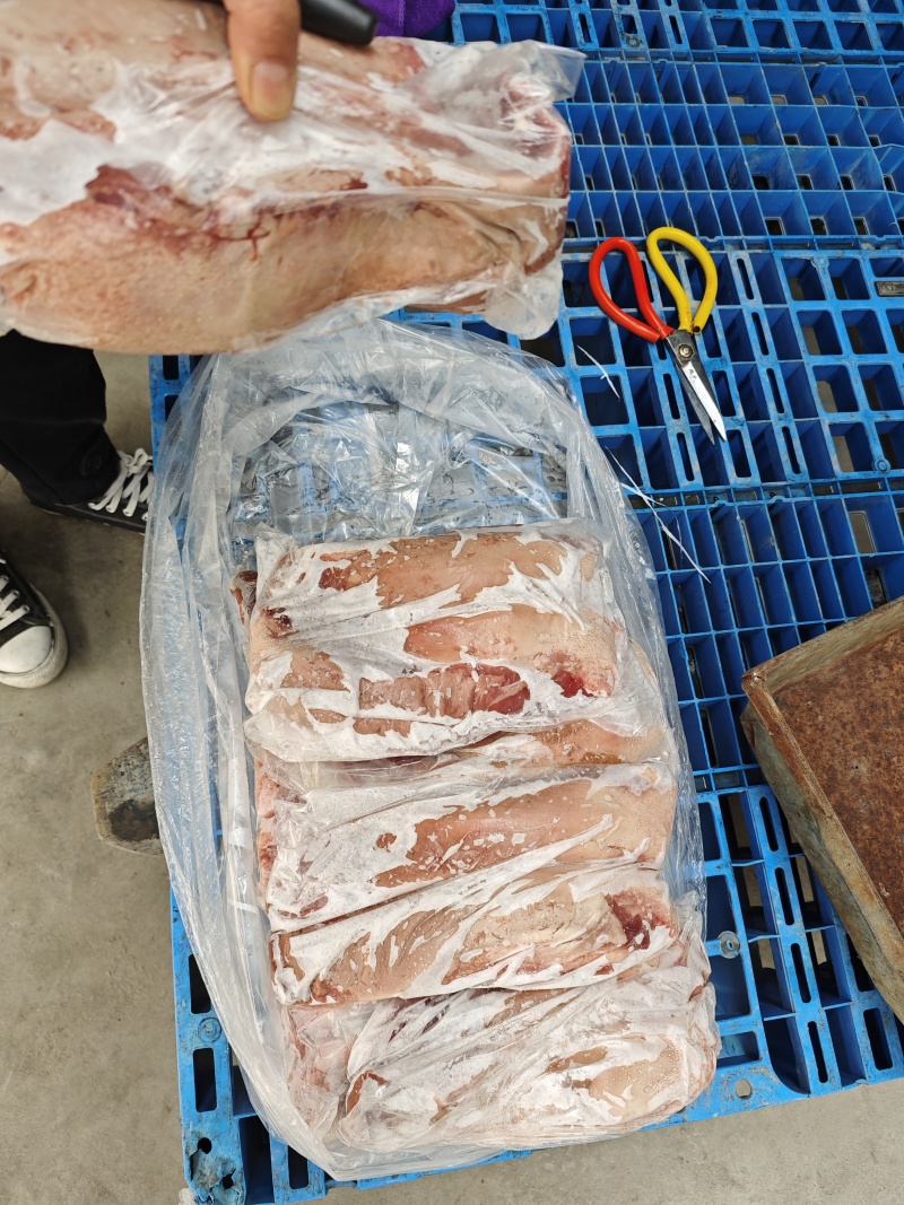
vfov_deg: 73.9
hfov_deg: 58.9
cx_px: 452
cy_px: 602
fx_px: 801
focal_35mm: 23
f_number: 1.6
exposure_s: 1/100
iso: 50
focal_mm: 6.55
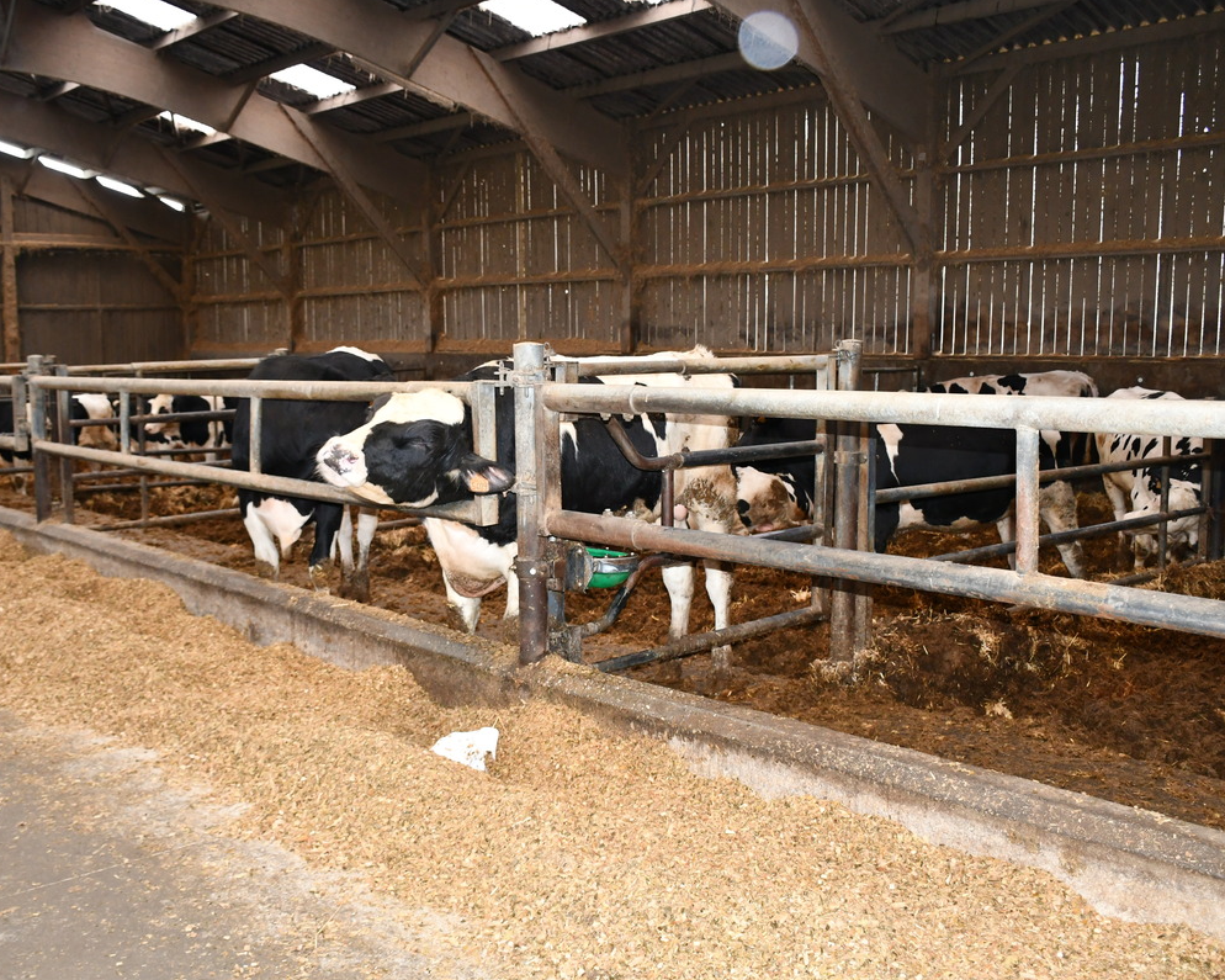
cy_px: 488
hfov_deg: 52.7
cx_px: 545
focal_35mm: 34
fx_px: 1233
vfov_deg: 43.4
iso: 1400
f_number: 3.5
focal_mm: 20
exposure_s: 1/60
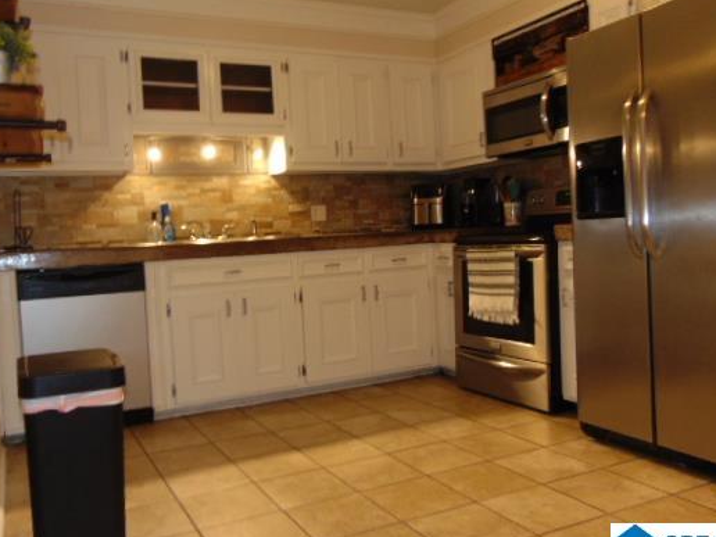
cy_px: 254
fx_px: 641
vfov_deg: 45.4
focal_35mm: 31
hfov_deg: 58.3
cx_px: 333
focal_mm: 4.5
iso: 200
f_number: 3
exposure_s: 1/30
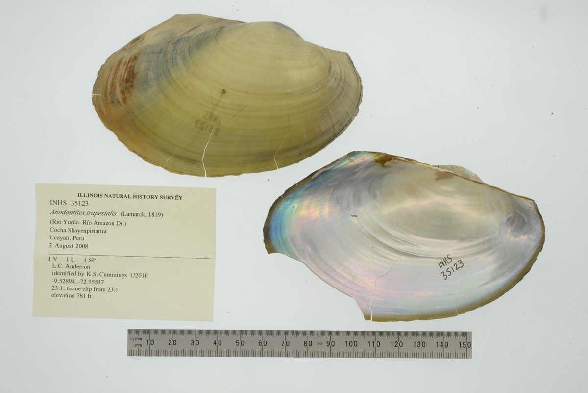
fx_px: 980
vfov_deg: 22.6
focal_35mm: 60
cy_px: 196
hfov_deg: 33.4
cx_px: 294
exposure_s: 1/10
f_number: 32
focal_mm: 60
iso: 100
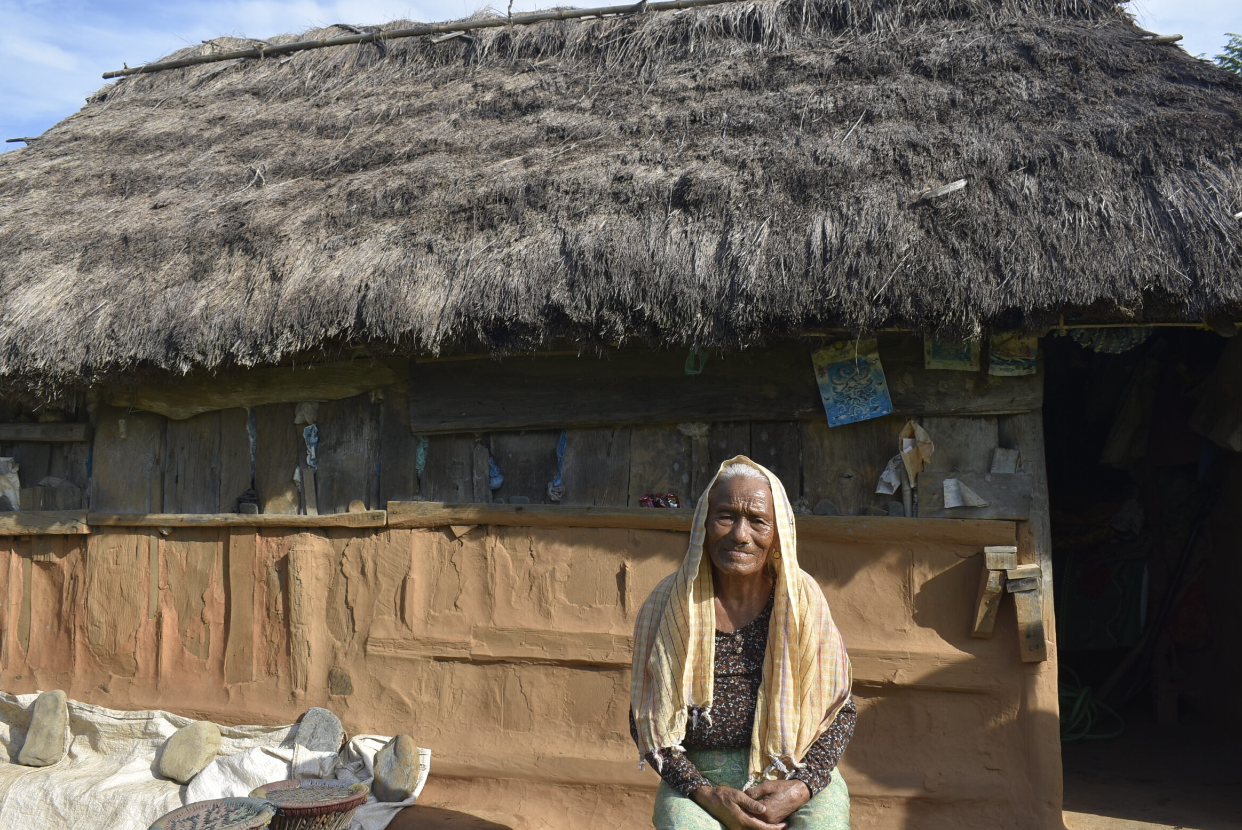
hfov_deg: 57.2
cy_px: 427
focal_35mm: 33
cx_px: 614
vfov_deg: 40.0
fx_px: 1139
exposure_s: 1/250
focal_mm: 20
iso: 125
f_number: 8
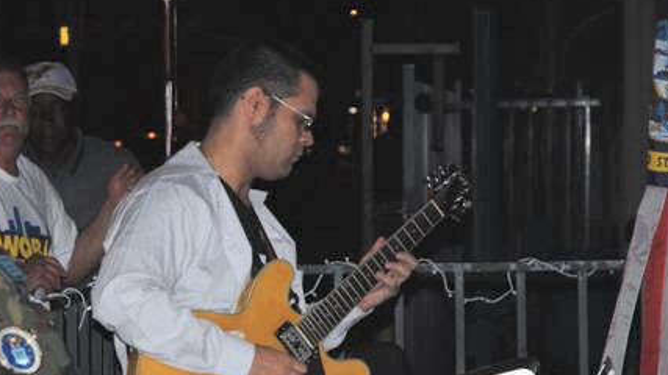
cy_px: 248
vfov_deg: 7.3
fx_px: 2922
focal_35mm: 165
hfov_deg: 13.0
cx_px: 177
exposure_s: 1/60
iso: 100
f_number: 4.5
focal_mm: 70
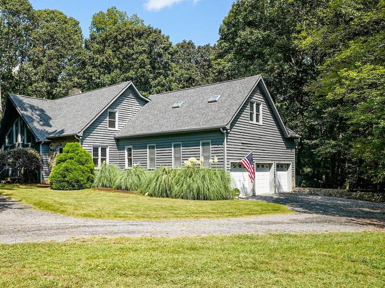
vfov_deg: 42.9
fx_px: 367
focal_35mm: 33
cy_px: 162
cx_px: 119
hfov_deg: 53.9
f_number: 7.1
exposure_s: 1/800
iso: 400
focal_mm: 16
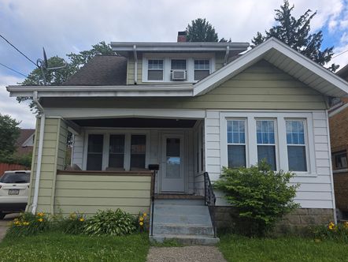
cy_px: 142
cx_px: 159
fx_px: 262
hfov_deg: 67.2
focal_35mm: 26
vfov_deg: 53.0
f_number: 1.7
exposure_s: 1/614
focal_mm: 6.3
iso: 12
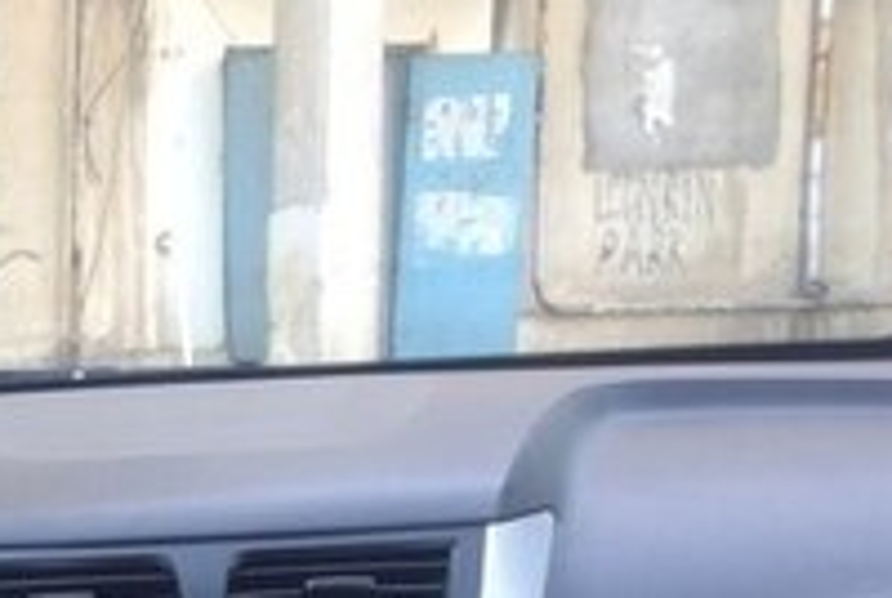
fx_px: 2804
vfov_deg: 11.7
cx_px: -263
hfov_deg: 17.0
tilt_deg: -10.1
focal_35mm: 113
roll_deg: +3.3
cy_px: 890
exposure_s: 1/60
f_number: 2.4
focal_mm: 4.12
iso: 50
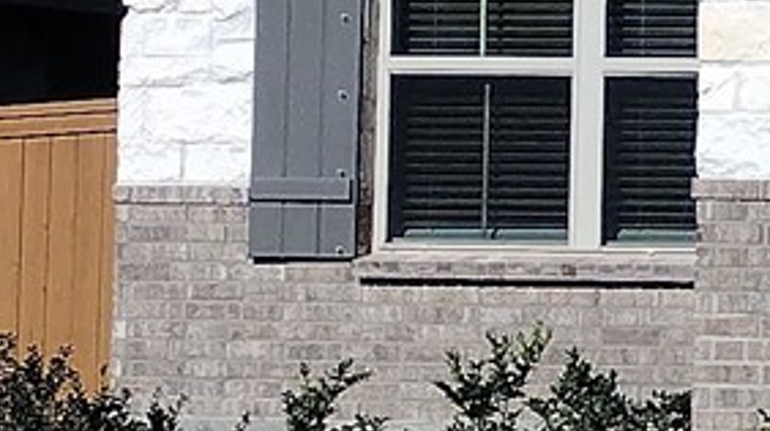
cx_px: 2190
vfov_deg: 5.7
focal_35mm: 214
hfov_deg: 8.6
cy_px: 191
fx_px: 4365
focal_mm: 4.71
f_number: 1.7
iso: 100
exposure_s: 1/5066
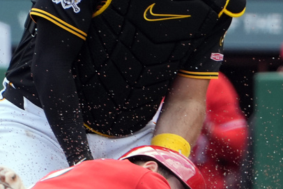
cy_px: 77
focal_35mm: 985
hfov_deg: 2.1
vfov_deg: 1.4
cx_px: 70
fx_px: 7746
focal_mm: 391
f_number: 5.6
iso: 1250
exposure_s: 1/2000
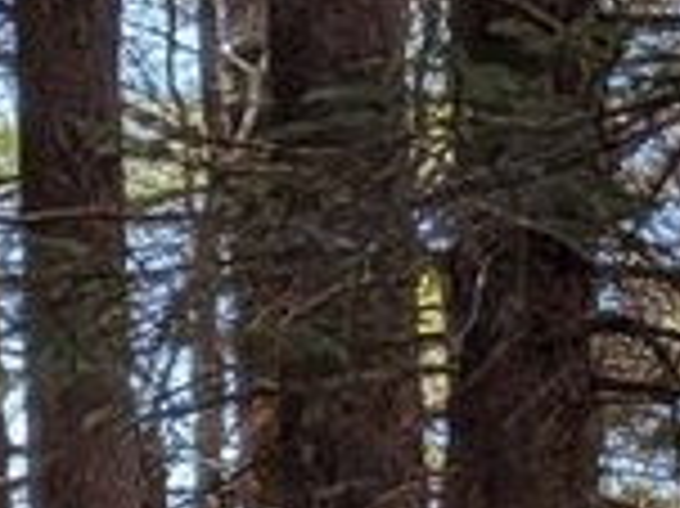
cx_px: -1216
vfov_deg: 8.5
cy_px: 593
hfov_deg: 9.5
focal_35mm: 173
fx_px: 3396
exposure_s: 1/672
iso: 36
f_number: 1.7
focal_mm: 4.53
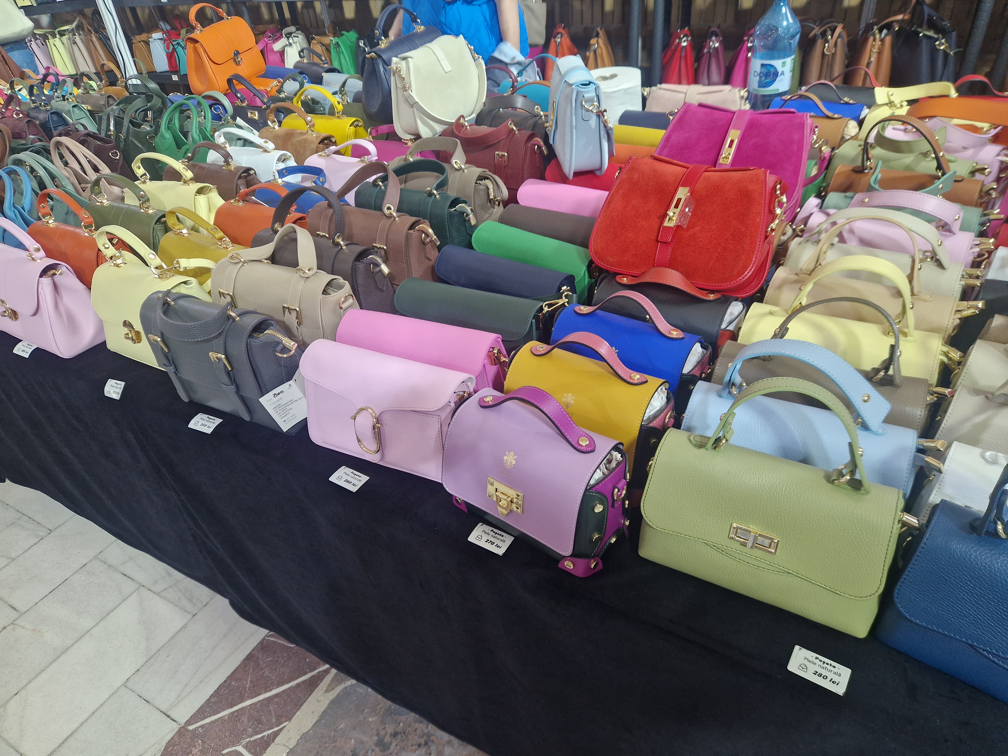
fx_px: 670
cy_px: 378
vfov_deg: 58.9
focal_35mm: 23
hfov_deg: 73.9
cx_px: 504
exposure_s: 1/100
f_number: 1.8
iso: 200
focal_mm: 5.4
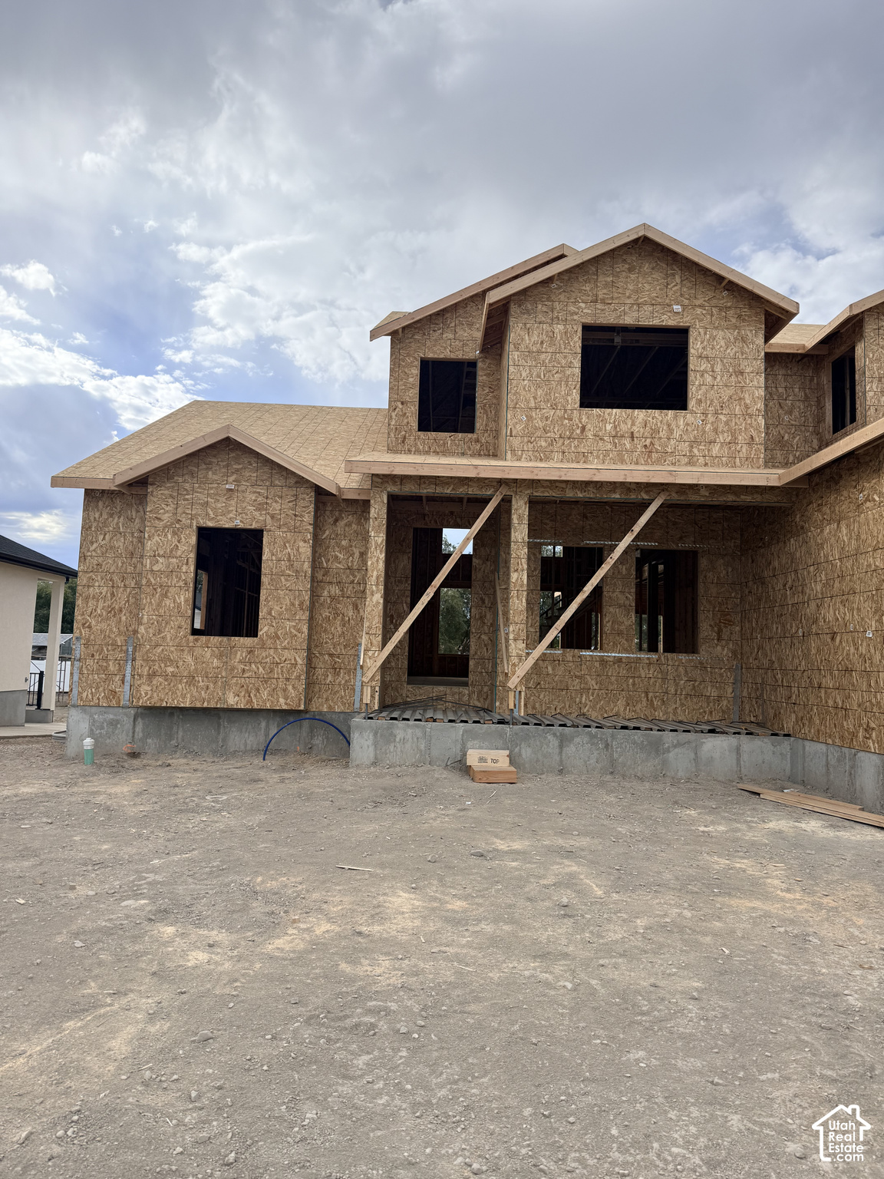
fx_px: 817
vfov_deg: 71.6
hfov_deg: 56.8
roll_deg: +0.3
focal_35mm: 24
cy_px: 590
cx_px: 442
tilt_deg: +8.8
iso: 80
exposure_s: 1/4167
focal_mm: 6.76
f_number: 1.78
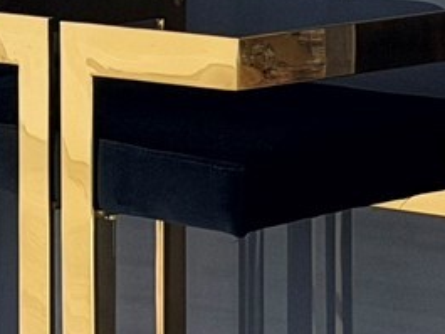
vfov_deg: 5.0
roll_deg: +0.5
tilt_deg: -2.2
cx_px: 30
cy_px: -305
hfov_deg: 6.8
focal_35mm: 290
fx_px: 3730
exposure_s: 1/330
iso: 64
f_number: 1.78
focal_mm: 6.76
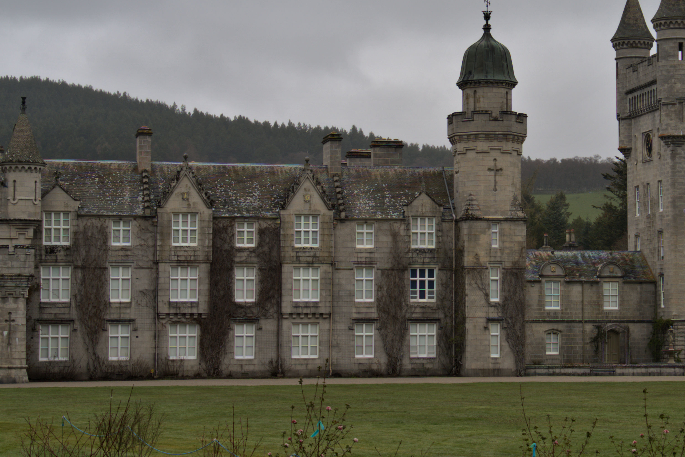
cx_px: 480
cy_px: 186
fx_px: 1904
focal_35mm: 100
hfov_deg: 20.3
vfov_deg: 13.7
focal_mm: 50
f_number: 8
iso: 100
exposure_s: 1/125
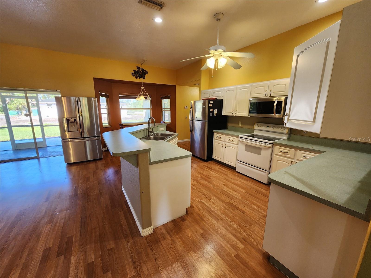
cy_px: 139
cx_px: 186
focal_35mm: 13
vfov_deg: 89.9
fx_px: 139
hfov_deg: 106.2
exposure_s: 1/60
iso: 125
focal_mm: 2.2
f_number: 2.2
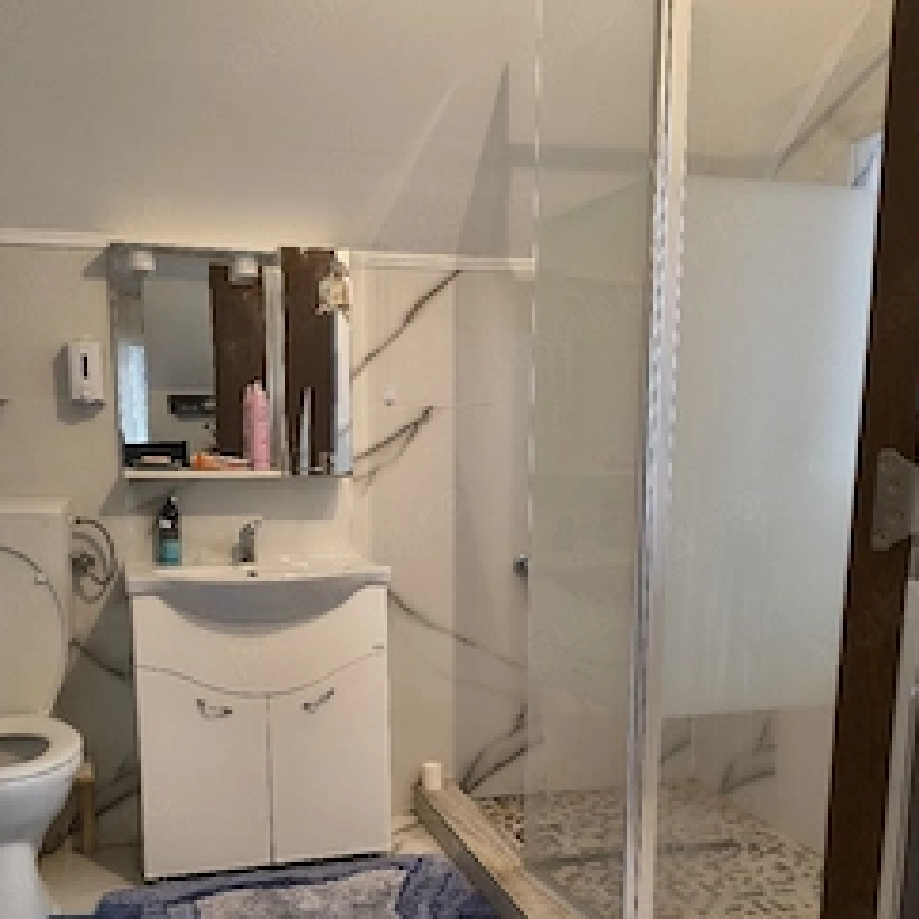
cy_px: 623
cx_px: 422
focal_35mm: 35
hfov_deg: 47.2
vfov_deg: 46.4
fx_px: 1051
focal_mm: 5.56
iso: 534
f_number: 1.8
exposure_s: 1/50.3
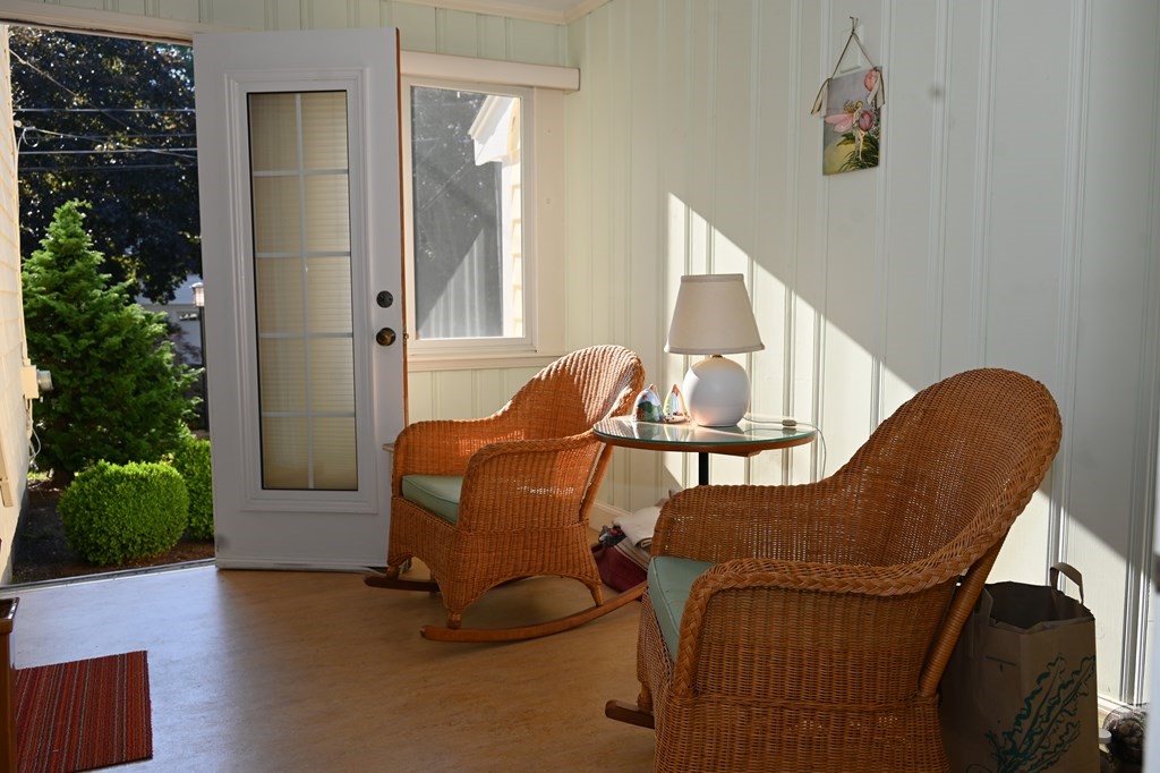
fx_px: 934
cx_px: 580
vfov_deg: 44.9
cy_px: 386
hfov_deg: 63.7
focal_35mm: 29
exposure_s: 1/125
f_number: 5.6
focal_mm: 29
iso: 100
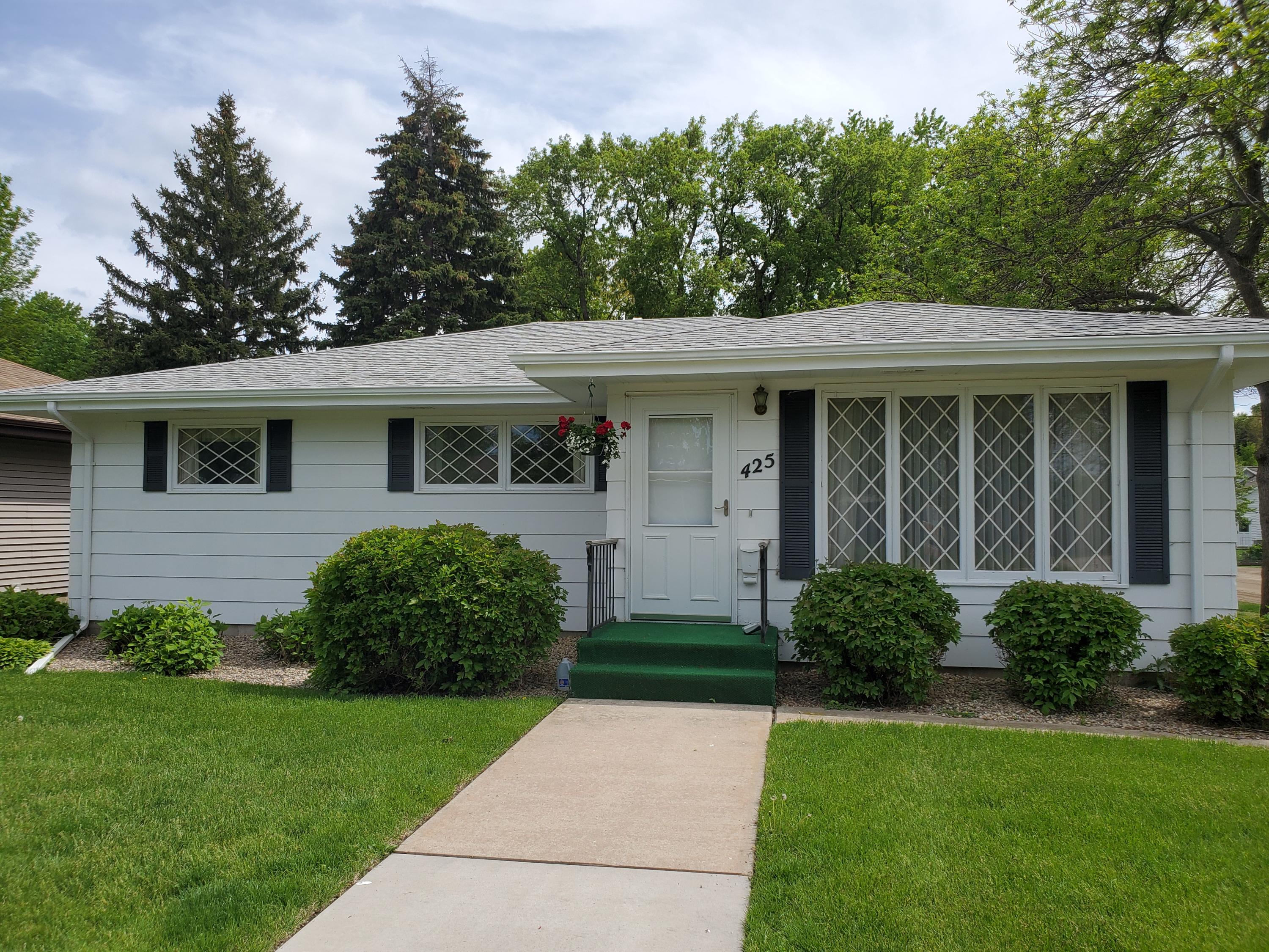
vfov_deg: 53.1
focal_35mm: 26
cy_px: 476
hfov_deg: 67.3
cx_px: 634
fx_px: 953
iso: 50
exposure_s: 1/1578
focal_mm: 4.3
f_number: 2.4
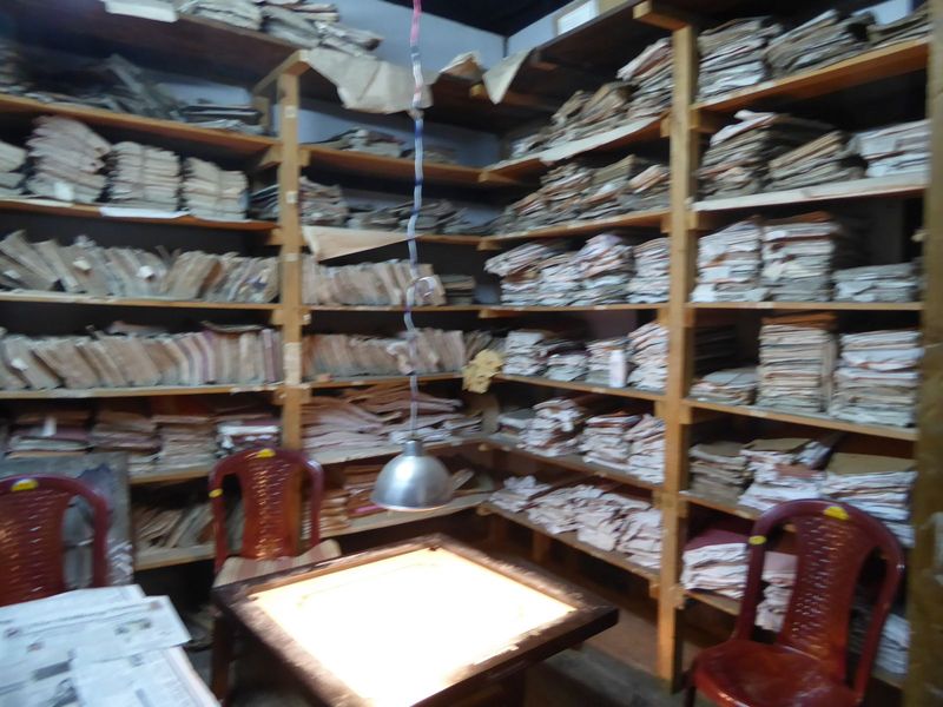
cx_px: 472
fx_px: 681
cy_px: 354
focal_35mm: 25
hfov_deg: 69.4
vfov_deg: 54.9
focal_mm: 4.3
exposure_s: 1/5
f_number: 3.3
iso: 400
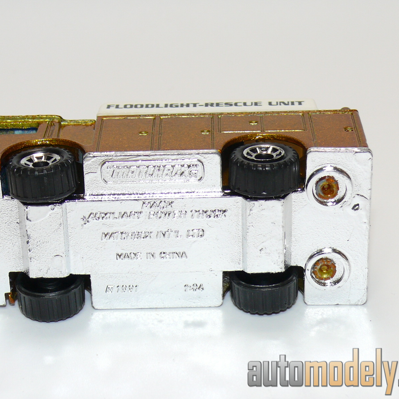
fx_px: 1382
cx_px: 170
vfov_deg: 16.4
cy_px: 198
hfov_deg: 16.4
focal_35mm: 106
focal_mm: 12.5
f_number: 4
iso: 100
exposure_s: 1/30
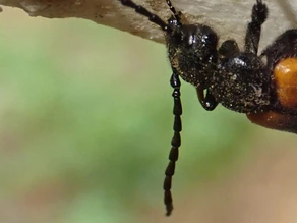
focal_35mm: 127
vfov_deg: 11.7
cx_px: 292
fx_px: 1090
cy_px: 81
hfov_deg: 15.3
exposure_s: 1/200
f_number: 5
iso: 800
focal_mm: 10.35
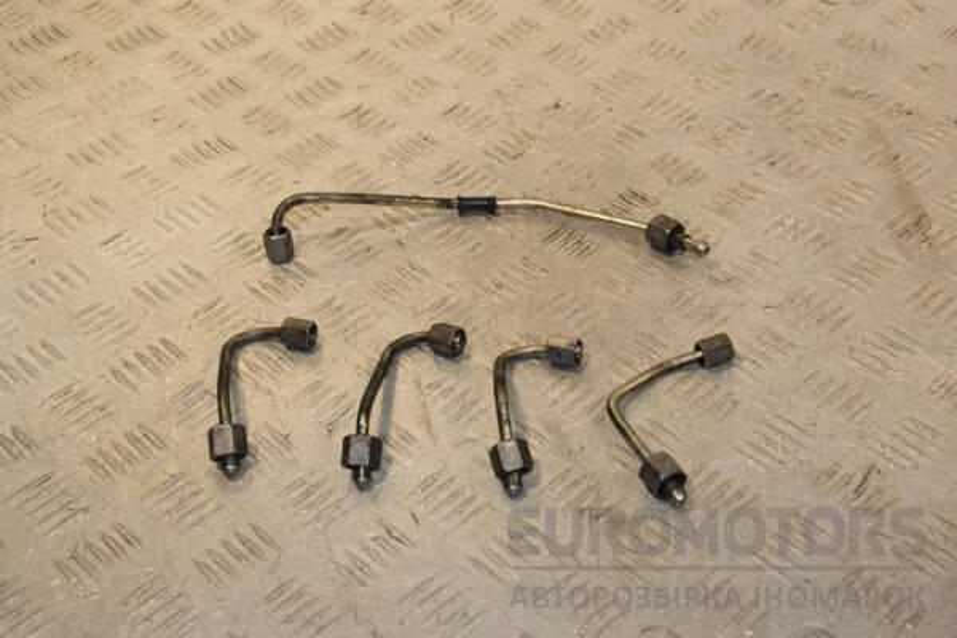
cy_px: 319
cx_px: 478
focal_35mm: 57
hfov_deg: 35.1
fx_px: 1515
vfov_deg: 23.8
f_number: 8
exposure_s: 1/200
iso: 800
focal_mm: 38
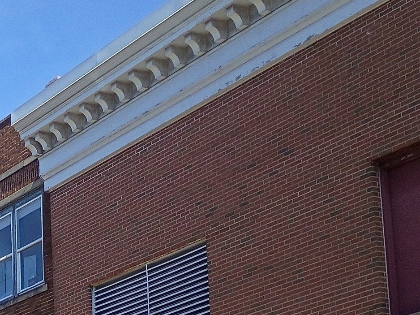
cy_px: 444
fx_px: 1152
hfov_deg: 19.0
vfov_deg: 14.7
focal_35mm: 95
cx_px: -137
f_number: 1.8
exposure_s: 1/926
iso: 100
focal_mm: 4.27
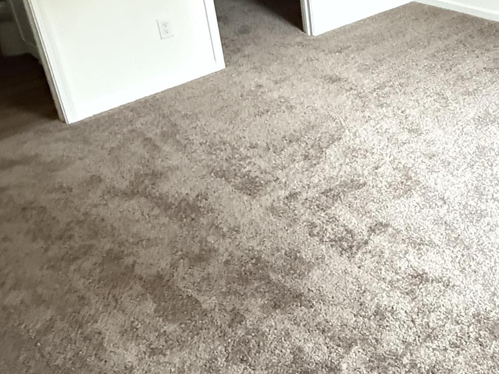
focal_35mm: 40
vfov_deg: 34.8
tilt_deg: -23.5
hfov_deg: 44.1
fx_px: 577
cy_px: 75
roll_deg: +1.4
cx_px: 412
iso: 1600
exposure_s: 1/41
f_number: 2.2
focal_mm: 2.22
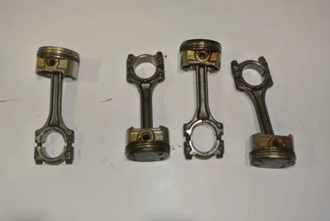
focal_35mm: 35
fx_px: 321
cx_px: 165
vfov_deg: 37.9
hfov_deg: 54.4
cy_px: 110
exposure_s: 1/60
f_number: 4.5
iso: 200
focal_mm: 13.1
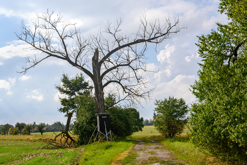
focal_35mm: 45
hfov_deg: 43.6
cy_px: 82
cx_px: 124
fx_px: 309
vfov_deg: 29.9
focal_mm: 30
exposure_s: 1/1500
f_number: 8
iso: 400
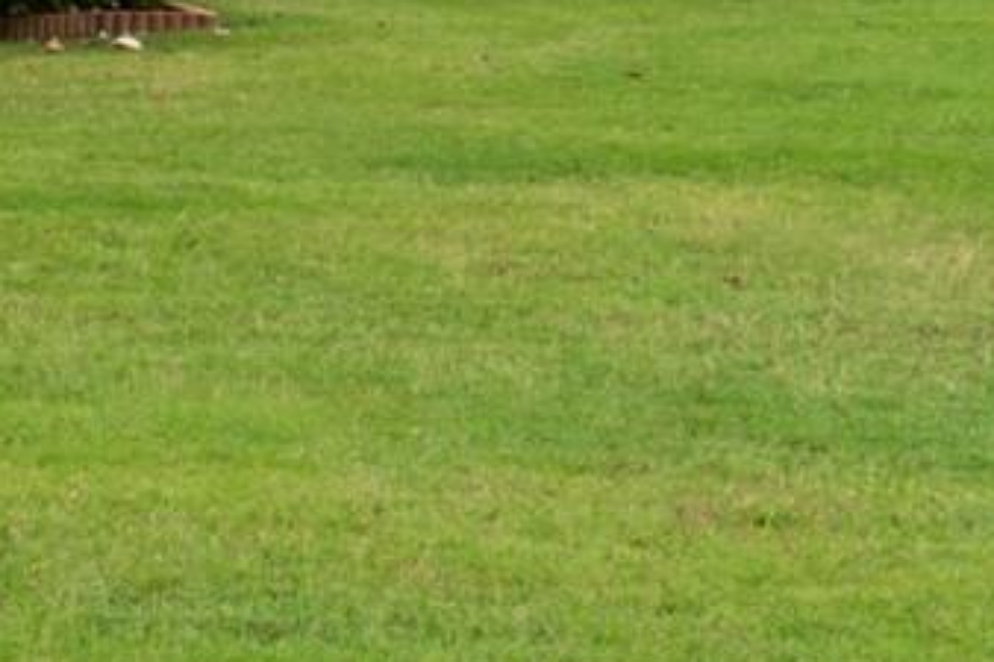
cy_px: -568
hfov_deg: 9.0
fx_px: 5519
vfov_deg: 6.7
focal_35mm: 200
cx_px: -1600
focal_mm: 18
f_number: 9
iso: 250
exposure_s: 1/80
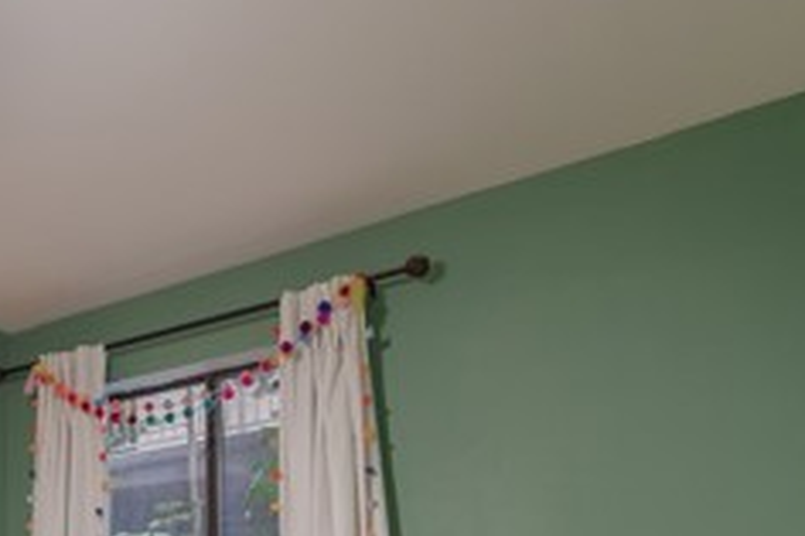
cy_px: 644
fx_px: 849
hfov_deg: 45.8
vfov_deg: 29.9
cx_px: 78
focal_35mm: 38
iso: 800
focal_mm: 14
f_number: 5.6
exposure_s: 1/125
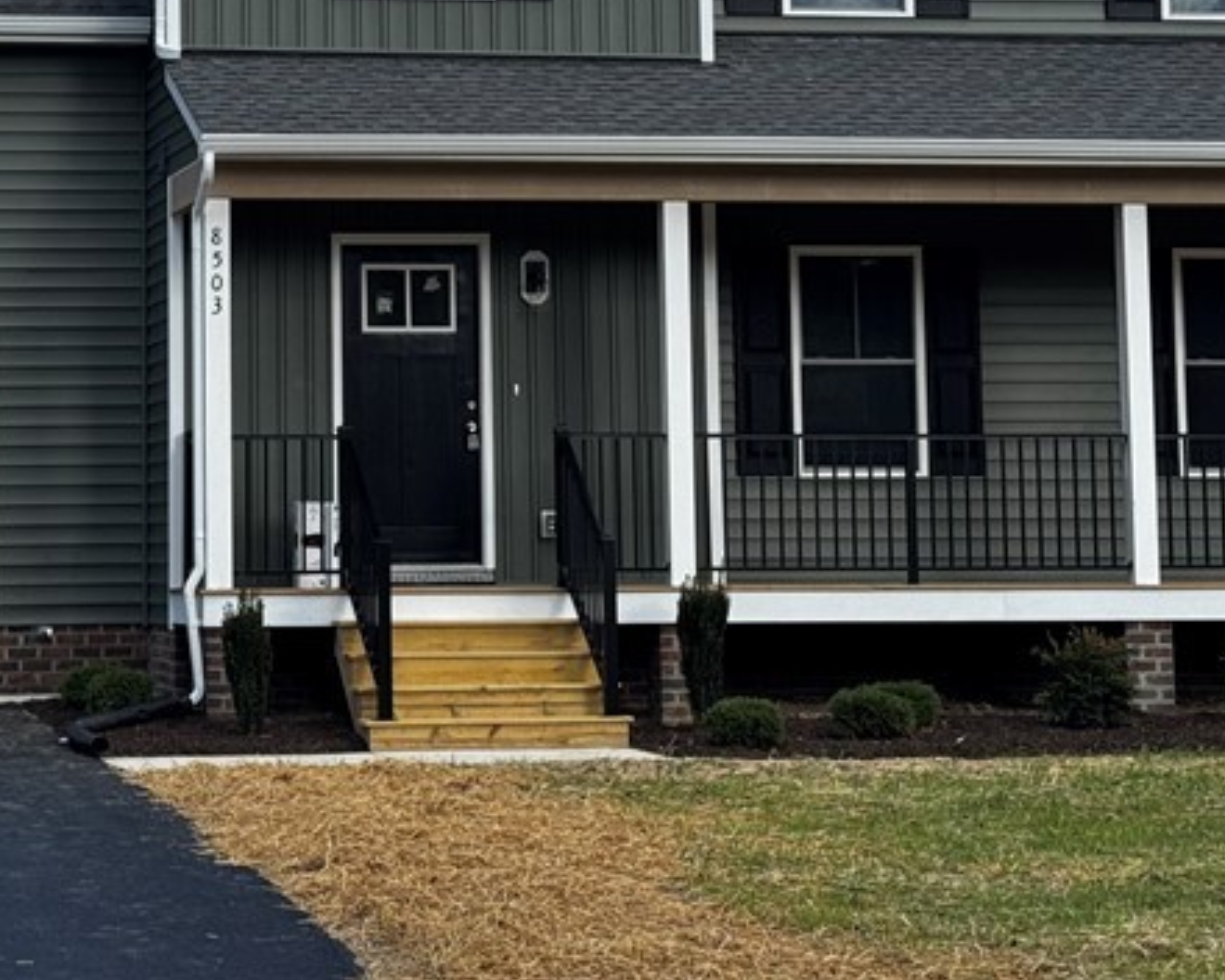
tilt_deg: +5.9
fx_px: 3952
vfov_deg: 14.0
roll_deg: -0.6
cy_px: 92
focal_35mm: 109
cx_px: 281
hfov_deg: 17.5
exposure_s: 1/1637
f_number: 1.78
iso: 64
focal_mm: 6.76
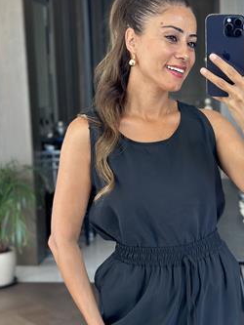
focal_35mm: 73
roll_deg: +1.7
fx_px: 686
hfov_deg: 20.1
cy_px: 182
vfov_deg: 26.6
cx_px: 164
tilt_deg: -15.1
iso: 125
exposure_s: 1/121
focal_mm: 6.86
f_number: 1.78
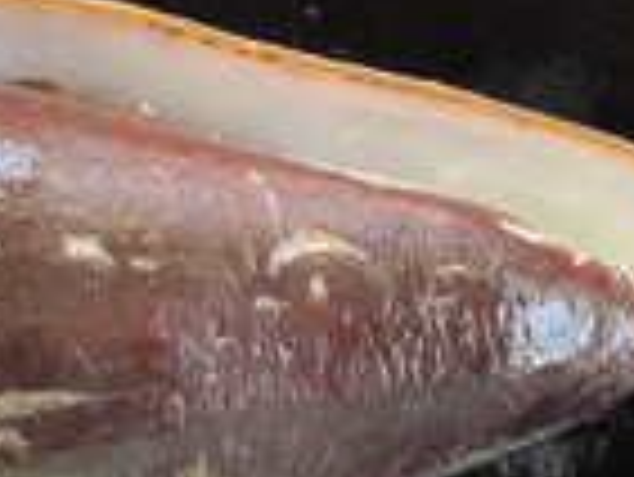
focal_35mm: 72
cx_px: 252
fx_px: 1320
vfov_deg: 20.2
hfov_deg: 27.0
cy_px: 389
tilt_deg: -88.3
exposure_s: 1/50
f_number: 1.8
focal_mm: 3
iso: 100
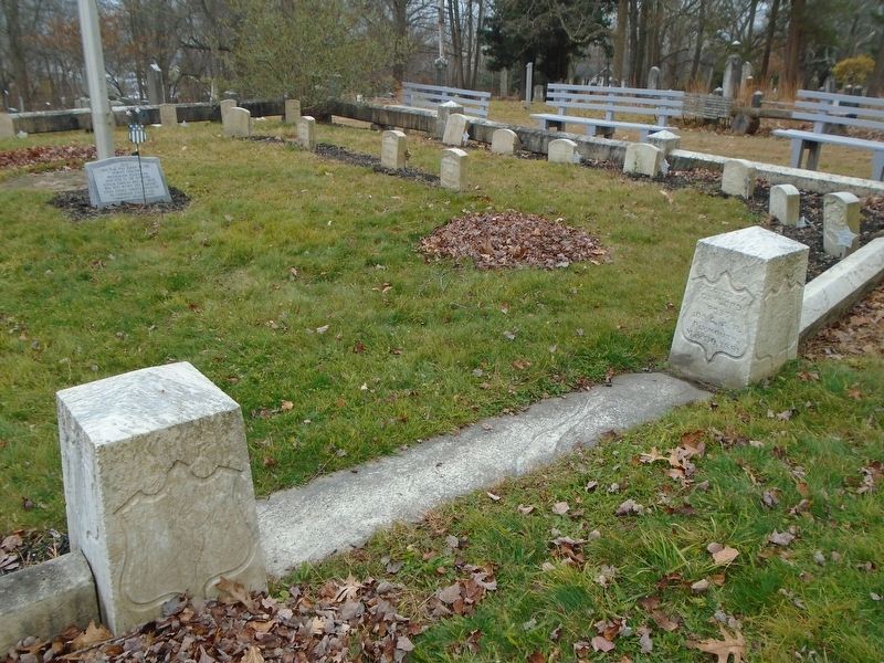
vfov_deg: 45.4
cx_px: 442
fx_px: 792
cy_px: 332
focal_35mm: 31
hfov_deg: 58.4
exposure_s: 1/200
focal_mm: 5.5
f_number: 3.5
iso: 100
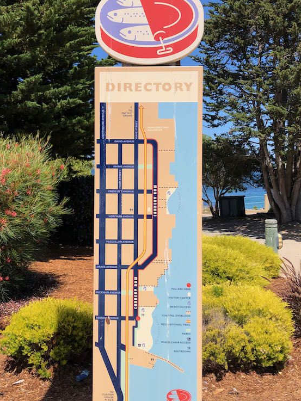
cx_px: 151
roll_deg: +0.6
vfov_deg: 48.8
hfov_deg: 37.7
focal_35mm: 38
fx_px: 440
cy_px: 172
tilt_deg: +2.3
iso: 20
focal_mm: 3.99
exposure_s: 1/2000
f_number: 1.8
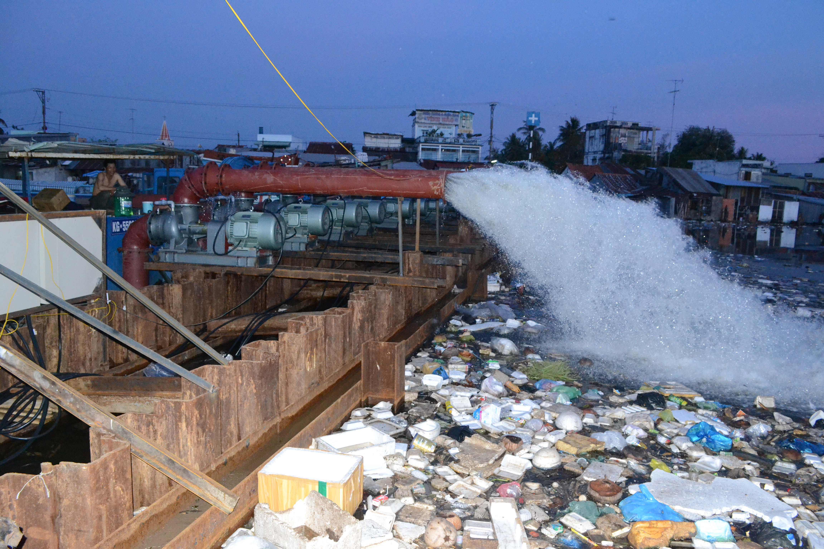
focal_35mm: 27
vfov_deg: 47.9
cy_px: 274
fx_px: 618
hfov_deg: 67.4
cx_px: 412
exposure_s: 1/60
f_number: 6.3
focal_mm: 18
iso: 3200
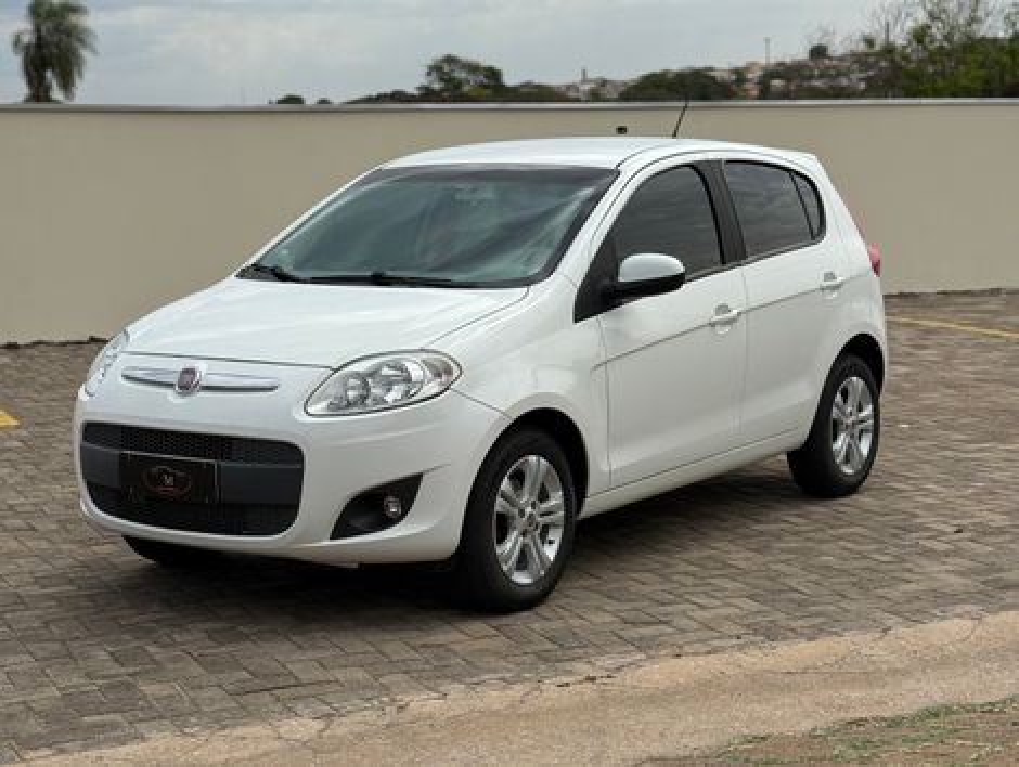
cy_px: 384
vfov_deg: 30.3
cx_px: 510
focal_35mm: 48
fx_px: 1415
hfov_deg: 39.6
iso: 64
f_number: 1.78
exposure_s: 1/7143
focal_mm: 6.76
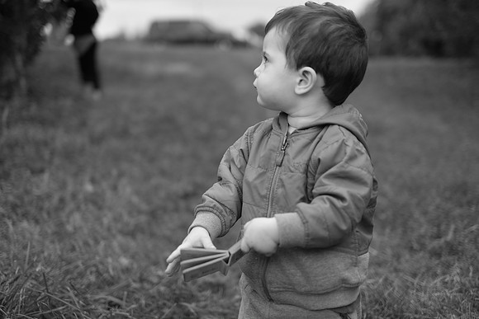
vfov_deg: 25.5
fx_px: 705
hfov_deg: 37.5
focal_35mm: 53
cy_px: 160
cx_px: 240
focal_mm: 35
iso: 200
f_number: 1.4
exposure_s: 1/1900
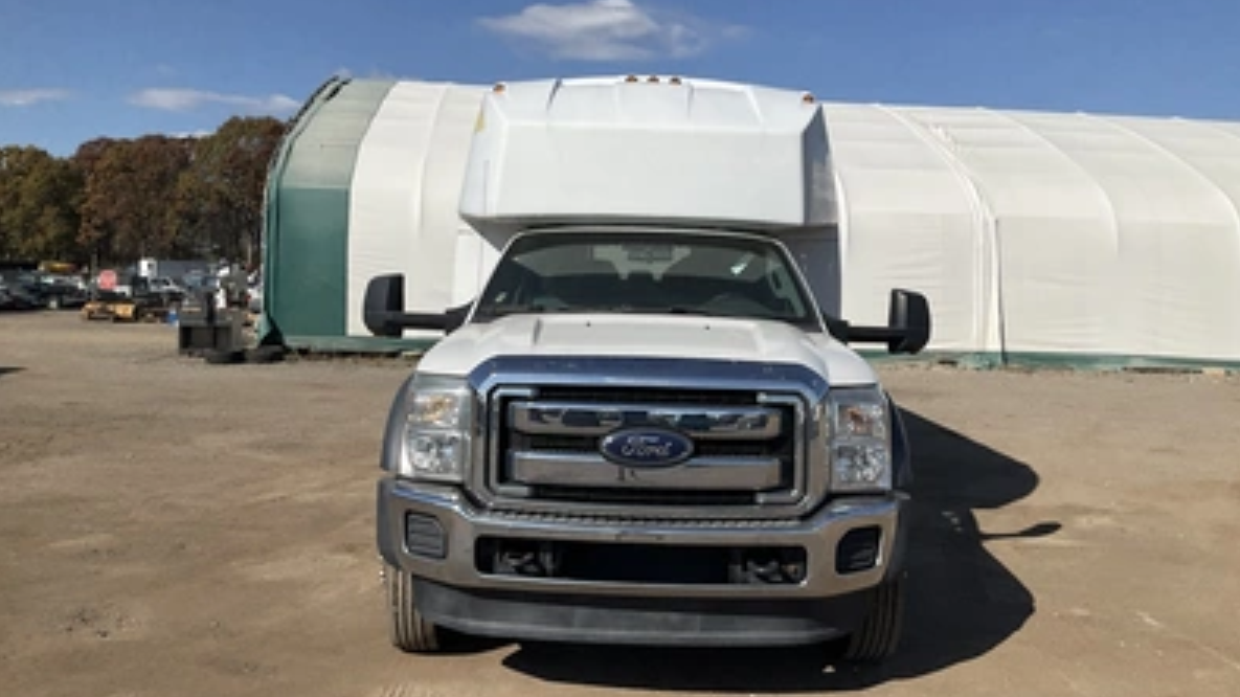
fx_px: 1052
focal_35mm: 32
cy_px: 308
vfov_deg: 36.6
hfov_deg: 61.0
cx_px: 622
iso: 25
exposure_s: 1/3788
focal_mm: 3
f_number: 1.8
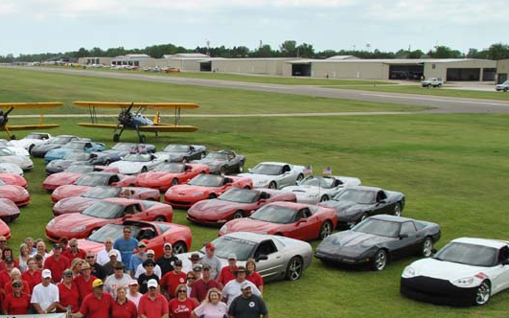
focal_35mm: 59
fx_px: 819
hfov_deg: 33.2
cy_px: 215
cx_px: 79
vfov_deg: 21.9
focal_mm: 20
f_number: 7.1
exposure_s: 1/200
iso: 100
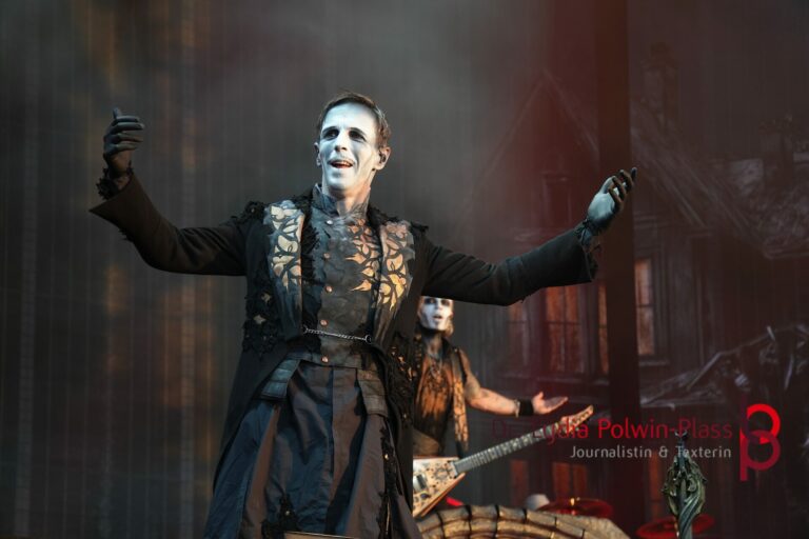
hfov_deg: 17.1
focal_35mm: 120
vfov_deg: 11.4
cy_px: 270
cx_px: 404
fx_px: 2696
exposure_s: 1/160
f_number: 5
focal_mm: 80
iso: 320
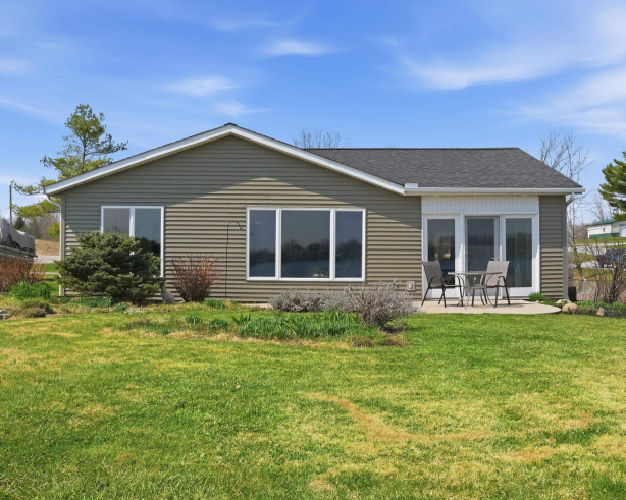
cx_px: 310
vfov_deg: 37.7
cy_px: 246
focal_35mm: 40
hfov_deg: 46.2
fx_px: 733
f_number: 9
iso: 800
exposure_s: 1/2000
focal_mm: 23
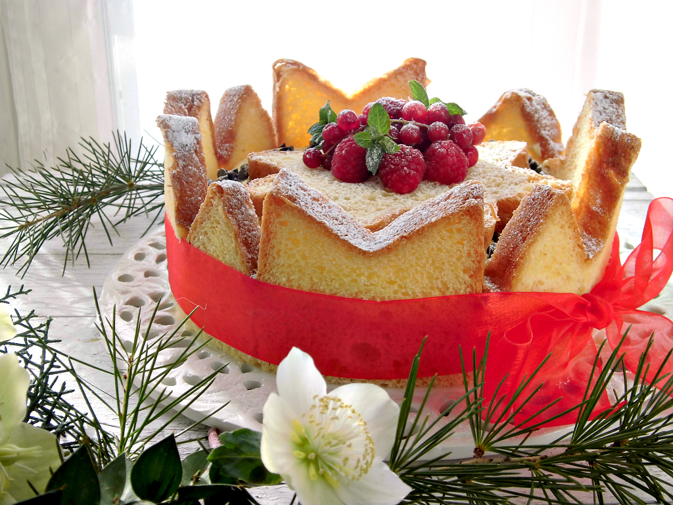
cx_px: 336
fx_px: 914
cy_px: 252
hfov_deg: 40.4
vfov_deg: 30.9
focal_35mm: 47
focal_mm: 8.3
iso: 100
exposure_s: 1/200
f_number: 3.4
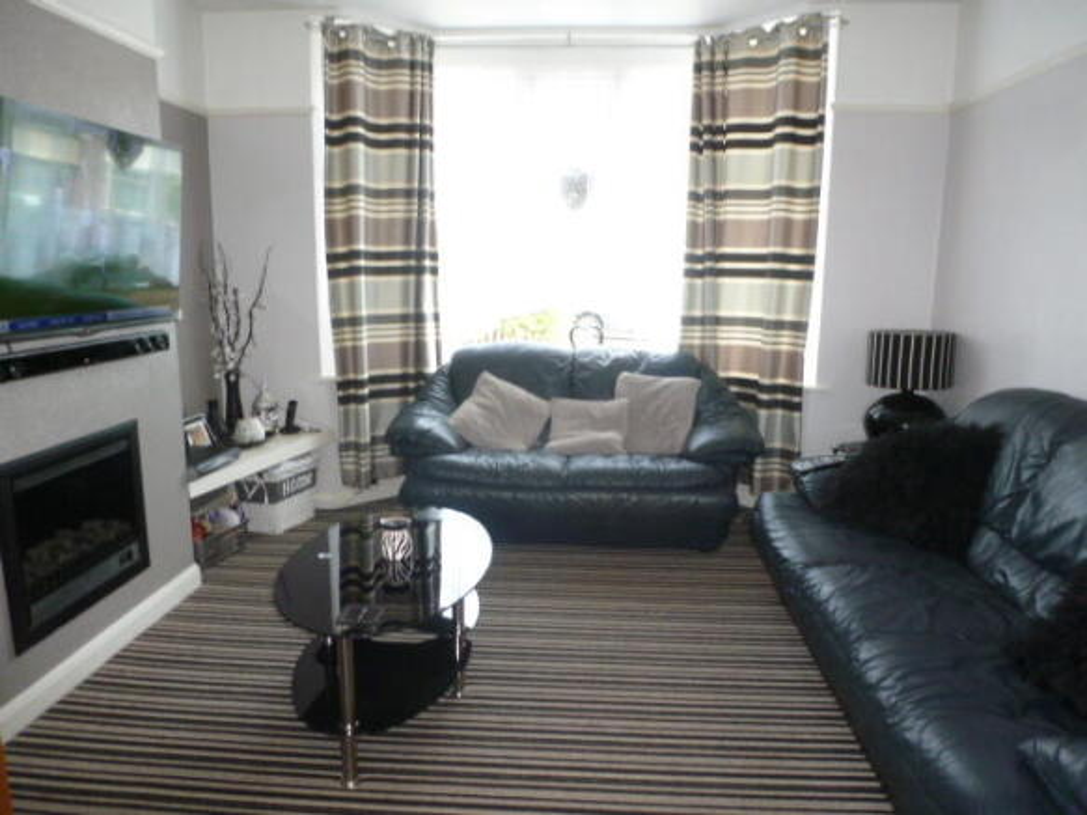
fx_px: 753
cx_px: 544
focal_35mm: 24
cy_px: 408
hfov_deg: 71.6
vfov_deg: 56.8
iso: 250
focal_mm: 4.3
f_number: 3.3
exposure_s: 1/60
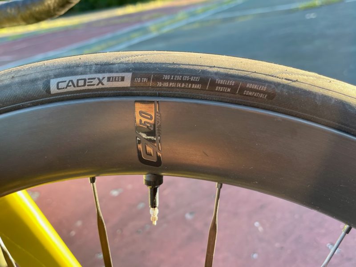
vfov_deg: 53.1
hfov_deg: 67.3
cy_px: 134
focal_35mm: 26
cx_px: 178
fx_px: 267
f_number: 1.6
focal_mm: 5.1
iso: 64
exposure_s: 1/121
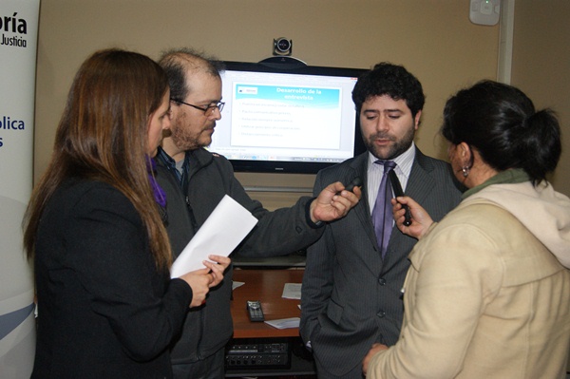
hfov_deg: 46.4
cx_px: 285
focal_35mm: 42
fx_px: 664
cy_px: 190
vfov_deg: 31.8
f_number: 4.5
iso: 400
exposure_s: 1/60
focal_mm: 28
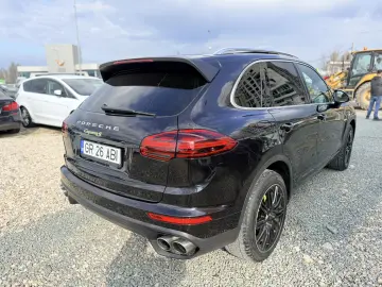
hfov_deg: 71.6
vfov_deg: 56.8
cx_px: 191
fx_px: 265
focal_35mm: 24
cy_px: 144
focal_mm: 6.76
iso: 100
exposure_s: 1/992
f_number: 1.78
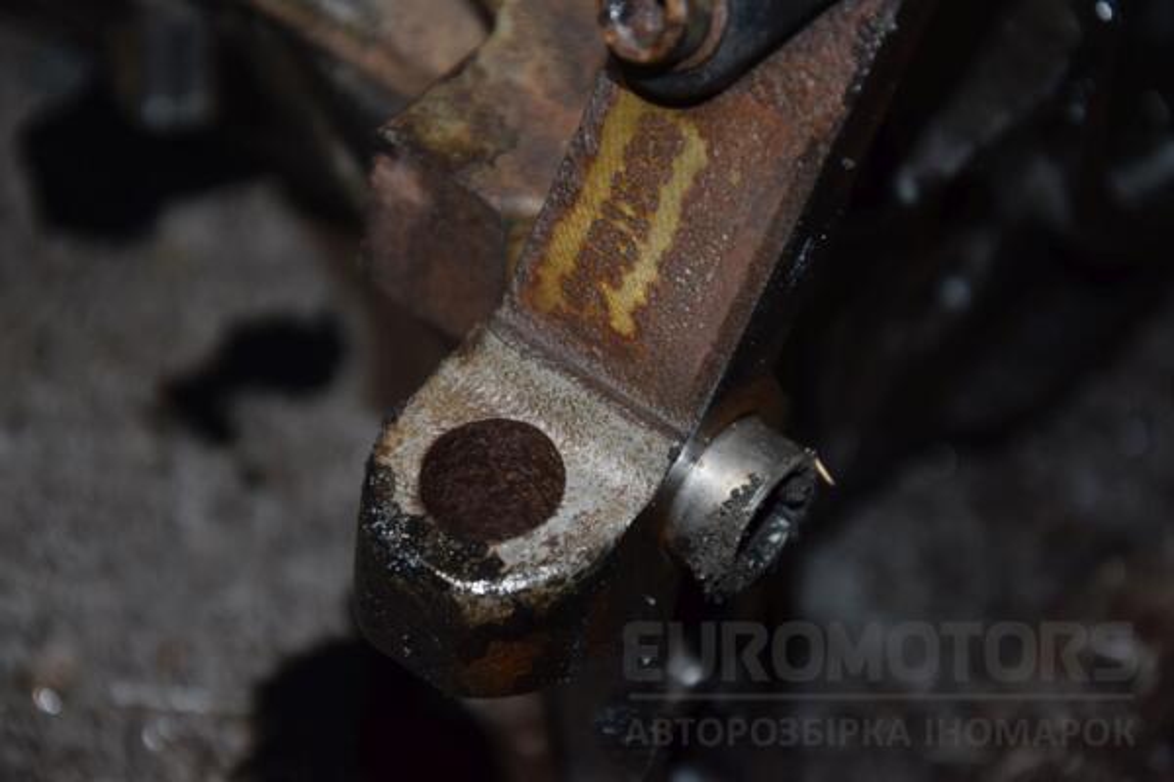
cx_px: 587
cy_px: 391
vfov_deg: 8.7
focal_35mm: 158
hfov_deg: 13.0
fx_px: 5136
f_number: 5.6
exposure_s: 1/60
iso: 800
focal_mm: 105
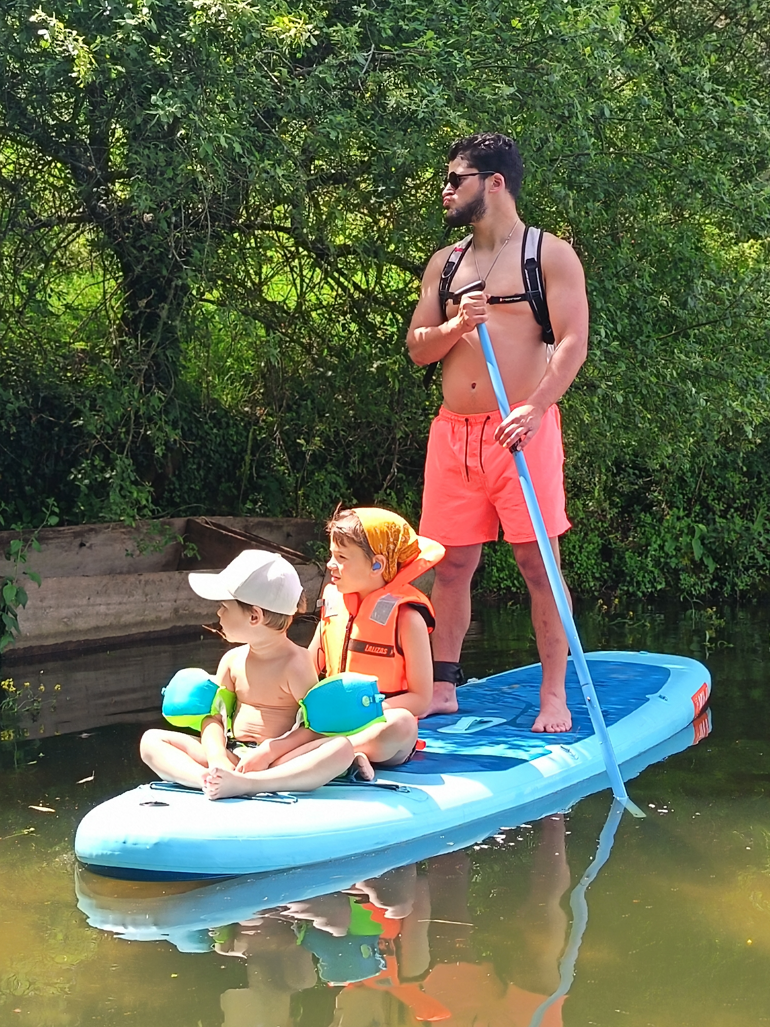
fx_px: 1424
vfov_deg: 39.7
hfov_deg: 30.3
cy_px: 514
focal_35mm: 48
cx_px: 385
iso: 100
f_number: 4
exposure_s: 1/148
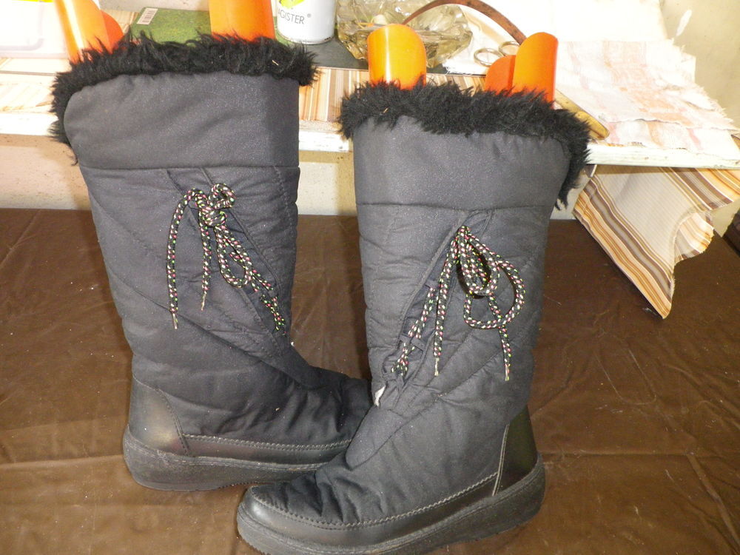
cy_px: 278
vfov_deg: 49.7
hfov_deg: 63.4
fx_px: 599
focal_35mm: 28
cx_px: 370
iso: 400
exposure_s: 1/60
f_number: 2.6
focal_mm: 4.9
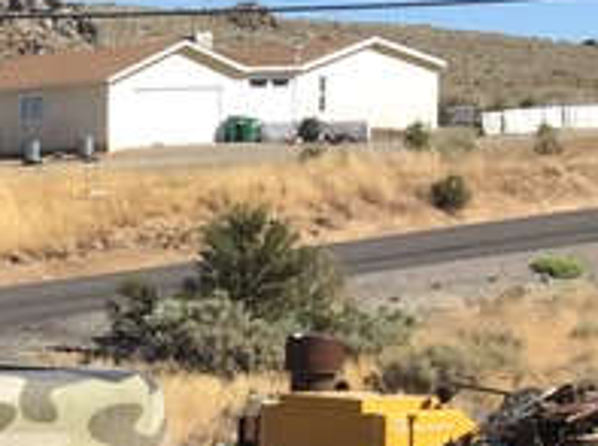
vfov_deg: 9.7
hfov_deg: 10.8
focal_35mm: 151
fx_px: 2604
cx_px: -905
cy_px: 540
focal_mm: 4.15
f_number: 2.2
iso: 32
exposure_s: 1/1464
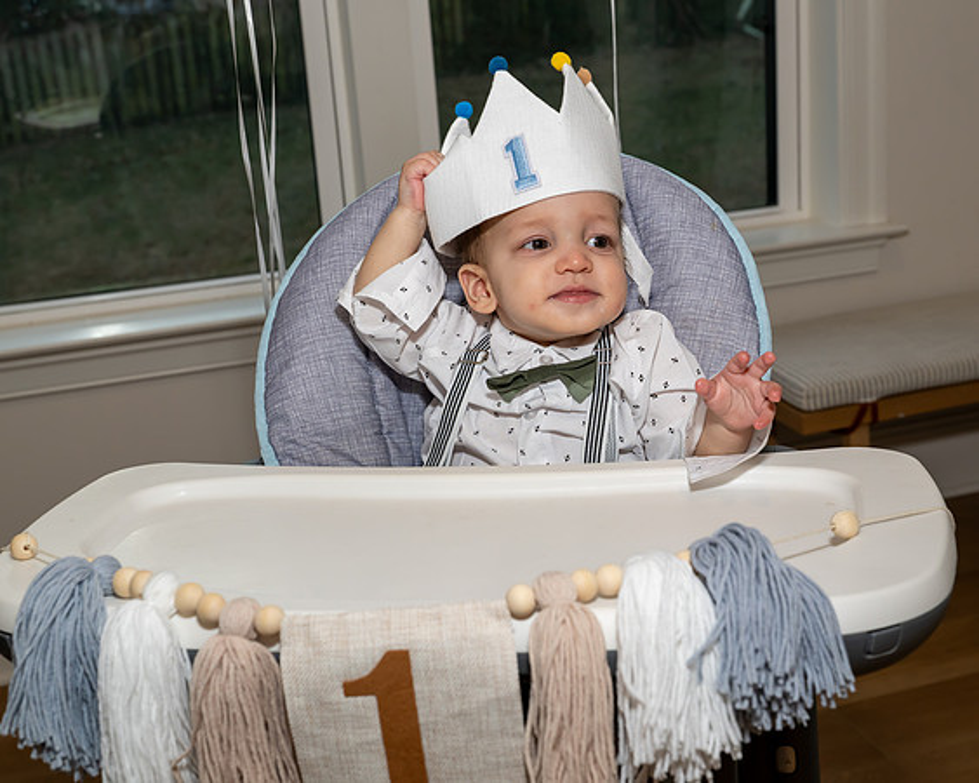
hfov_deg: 39.6
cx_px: 500
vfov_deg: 32.1
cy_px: 364
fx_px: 1361
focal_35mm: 47
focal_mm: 39
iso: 640
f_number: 6.3
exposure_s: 1/250
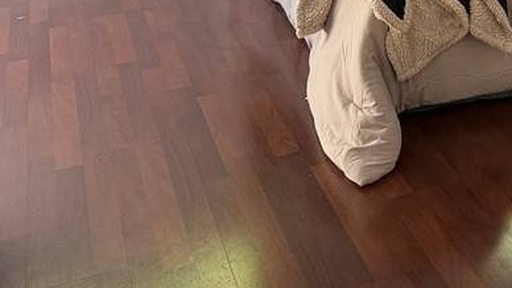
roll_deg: +0.7
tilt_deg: -12.0
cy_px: -122
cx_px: 550
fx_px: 936
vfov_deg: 16.2
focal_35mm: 69
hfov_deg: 28.1
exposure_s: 1/60
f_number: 1.78
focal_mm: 6.76
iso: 250
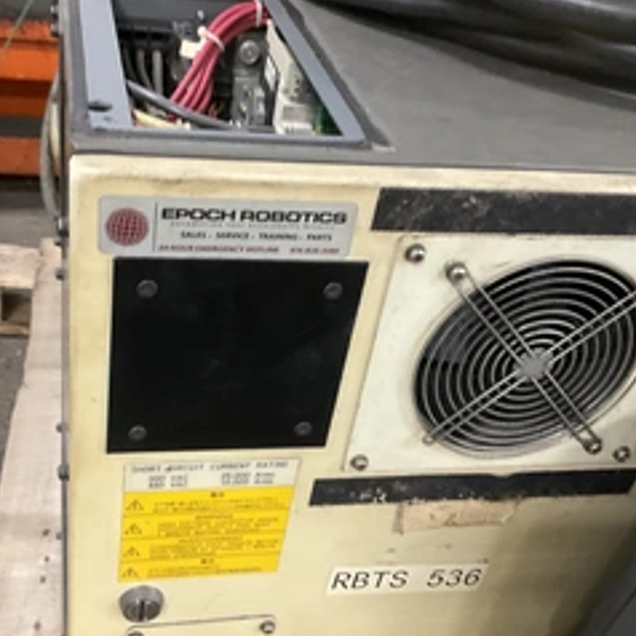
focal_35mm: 43
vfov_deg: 39.1
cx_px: 262
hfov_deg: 39.0
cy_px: 363
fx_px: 894
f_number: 1.8
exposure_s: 1/40
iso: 250
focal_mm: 3
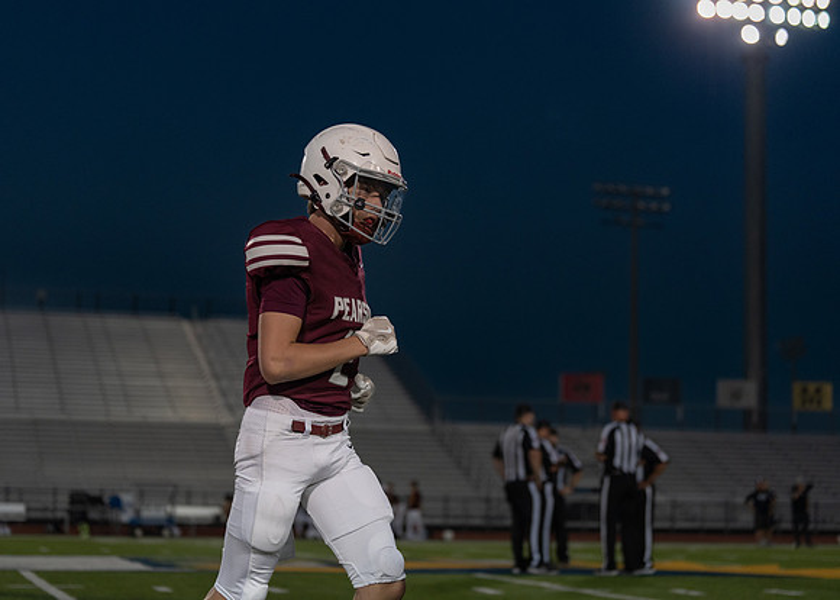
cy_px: 296
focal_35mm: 75
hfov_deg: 26.5
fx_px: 1785
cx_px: 382
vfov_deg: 19.1
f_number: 2.8
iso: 1000
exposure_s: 1/1000
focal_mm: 70
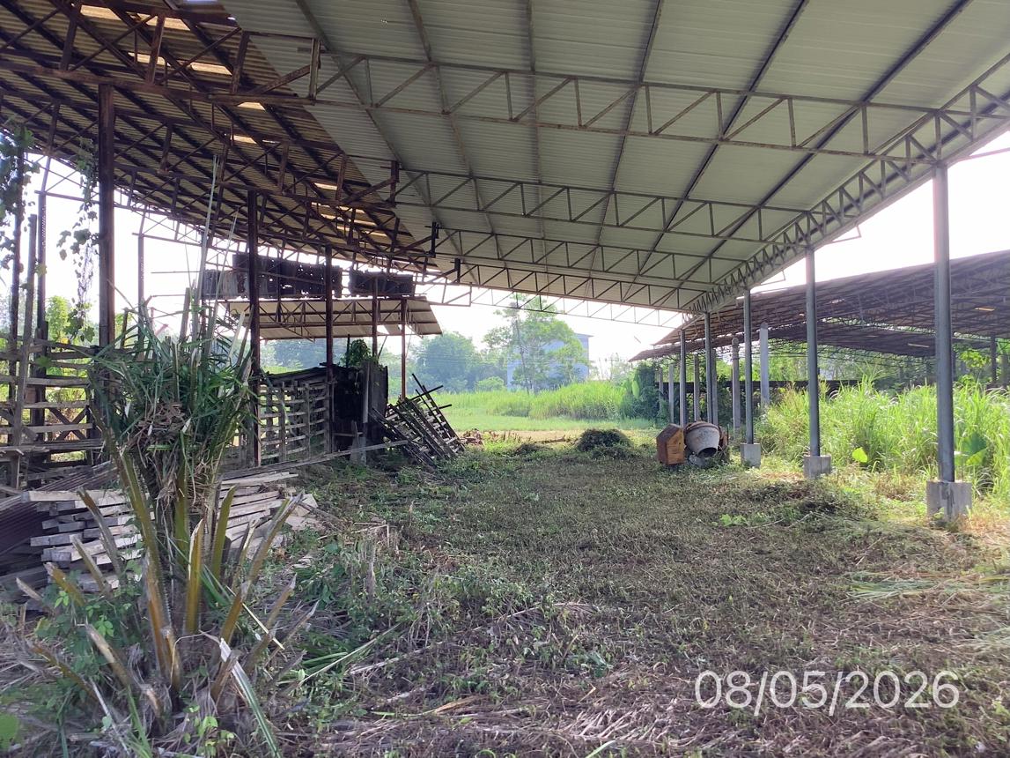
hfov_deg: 58.4
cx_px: 505
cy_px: 379
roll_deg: +0.2
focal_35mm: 31
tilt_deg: +0.9
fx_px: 904
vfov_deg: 45.4
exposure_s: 1/120
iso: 32
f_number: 2.4
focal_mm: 3.3
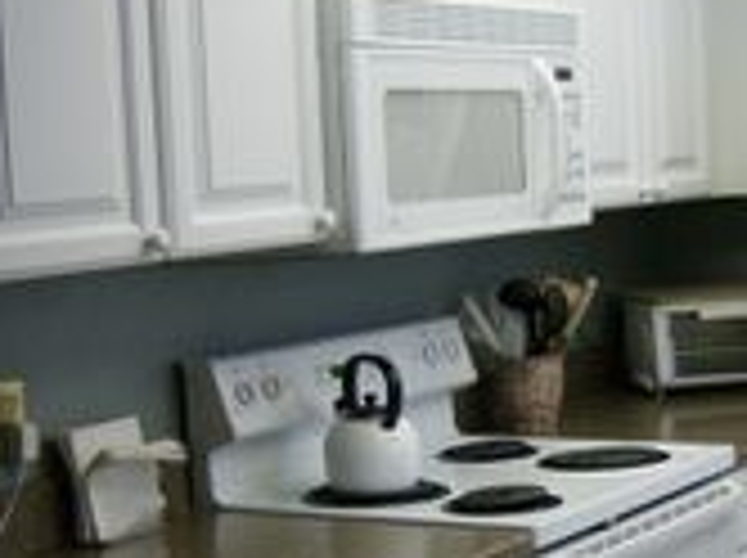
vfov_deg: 18.3
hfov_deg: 24.4
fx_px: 1724
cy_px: 414
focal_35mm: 80
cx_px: 459
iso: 200
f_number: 2.8
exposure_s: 1/62.6
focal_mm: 6
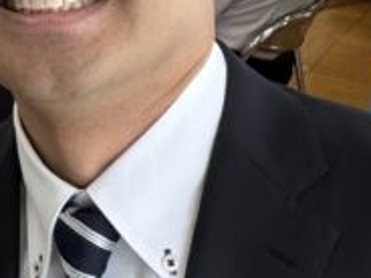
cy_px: -50
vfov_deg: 11.4
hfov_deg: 15.2
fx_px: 1372
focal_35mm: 128
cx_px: 8
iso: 64
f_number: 1.9
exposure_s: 1/122
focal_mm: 2.69
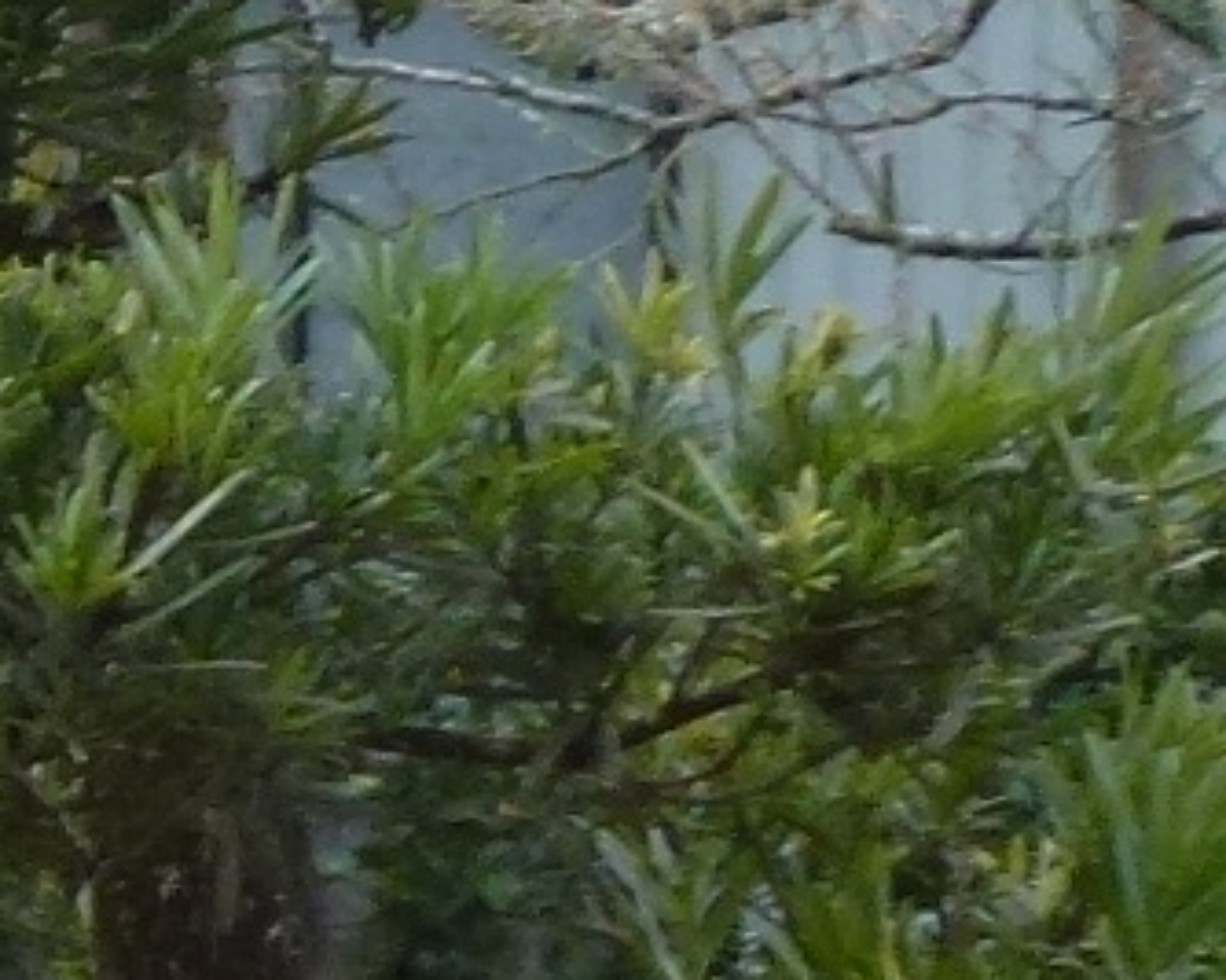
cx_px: -3157
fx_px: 15489
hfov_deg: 4.3
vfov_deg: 3.6
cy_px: 2503
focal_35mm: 427
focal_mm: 10.1
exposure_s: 1/80
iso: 160
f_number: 4.4
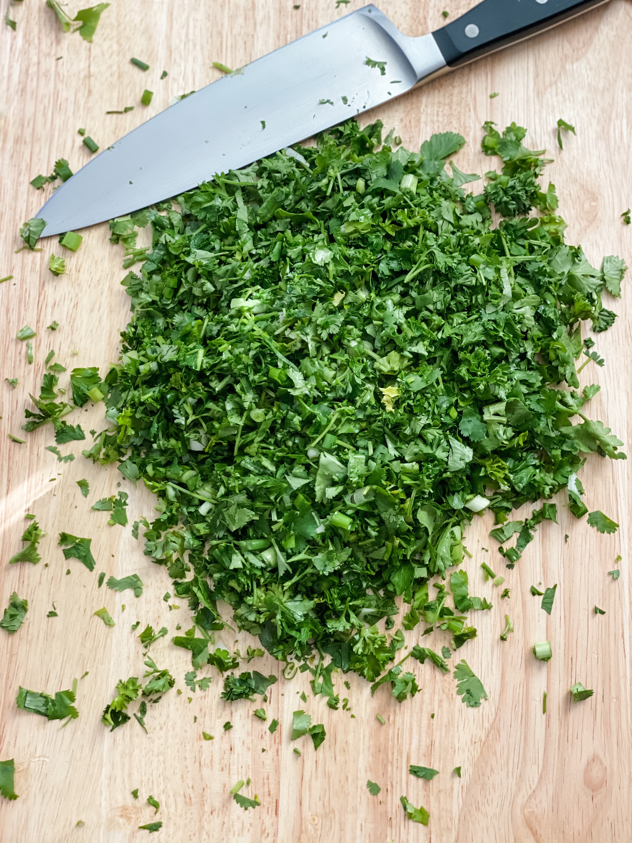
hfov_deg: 28.0
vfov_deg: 36.8
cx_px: 316
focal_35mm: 52
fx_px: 1266
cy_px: 422
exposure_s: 1/120
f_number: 2
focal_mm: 6
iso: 200
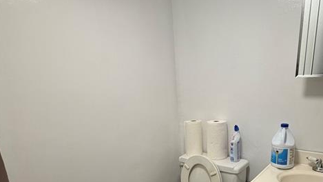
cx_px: 195
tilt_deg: -15.7
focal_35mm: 25
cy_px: 141
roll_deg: +2.2
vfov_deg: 44.2
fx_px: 214
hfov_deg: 73.2
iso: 200
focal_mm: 2.22
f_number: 2.2
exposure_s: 1/120
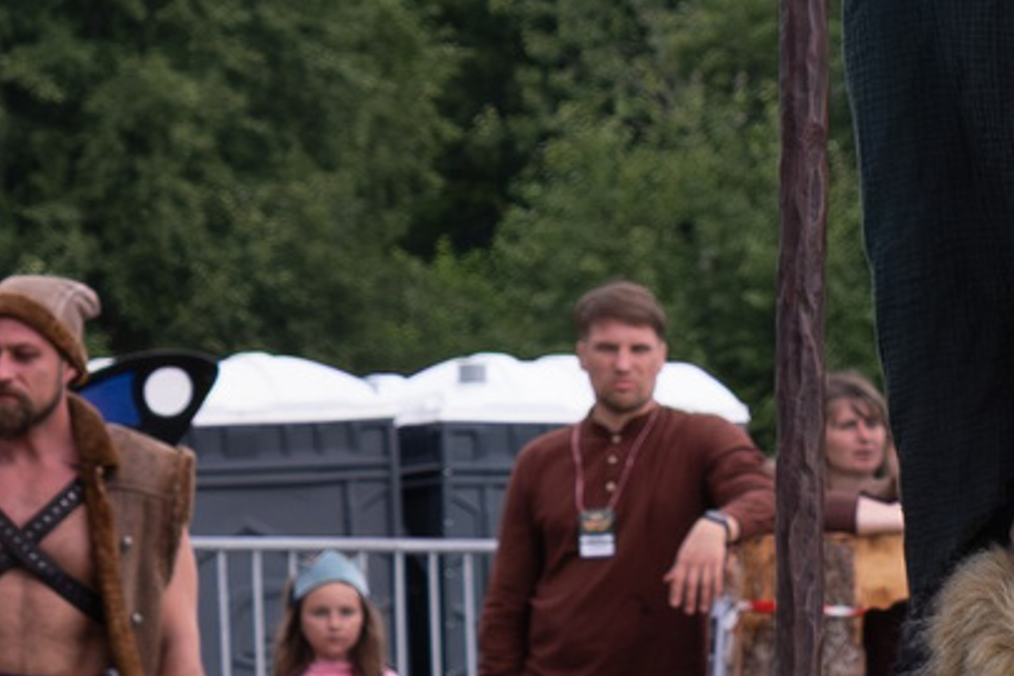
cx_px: 553
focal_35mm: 322
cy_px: -607
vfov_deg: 4.2
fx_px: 9069
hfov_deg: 6.4
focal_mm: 34.2
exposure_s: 1/1250
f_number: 4
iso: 320
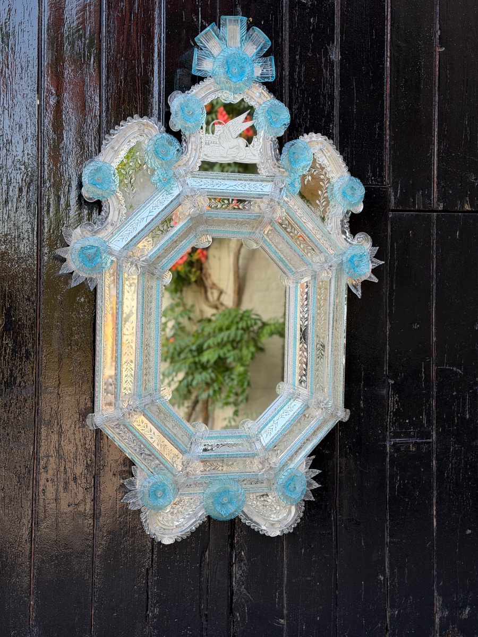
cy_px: 318
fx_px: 884
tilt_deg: +0.0
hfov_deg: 30.3
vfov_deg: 39.7
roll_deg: -0.5
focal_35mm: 48
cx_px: 239
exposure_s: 1/272
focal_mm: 6.76
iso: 64
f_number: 1.78
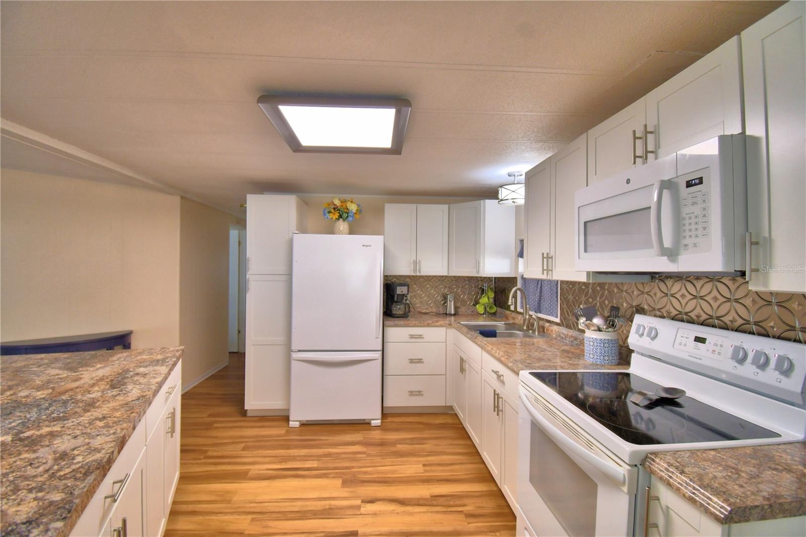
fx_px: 336
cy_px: 268
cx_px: 403
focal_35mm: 15
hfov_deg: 100.4
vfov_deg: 77.3
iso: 400
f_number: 4.5
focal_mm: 10
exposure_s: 1/60
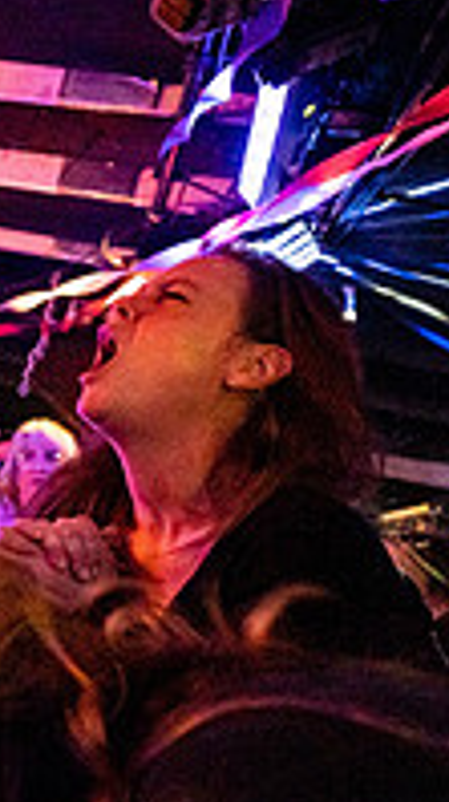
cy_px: 383
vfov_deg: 47.4
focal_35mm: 43
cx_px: -445
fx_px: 912
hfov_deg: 18.4
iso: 3200
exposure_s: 1/200
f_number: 2.8
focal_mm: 14
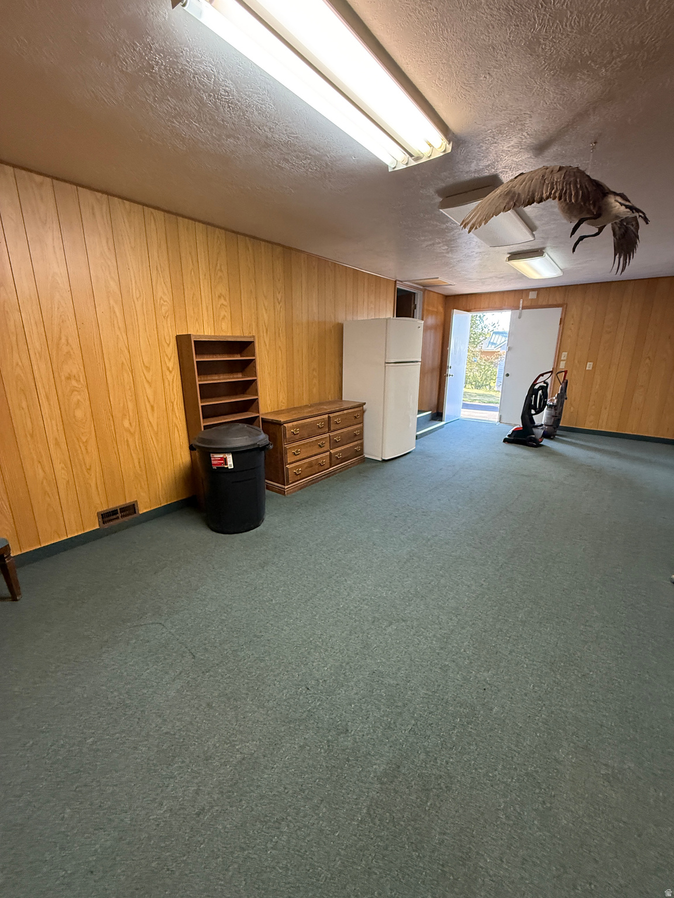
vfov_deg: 102.1
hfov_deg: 85.7
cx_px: 337
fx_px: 363
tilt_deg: -13.5
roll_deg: -1.1
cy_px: 449
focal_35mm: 14
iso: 500
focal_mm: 2.22
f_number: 2.2
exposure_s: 1/120
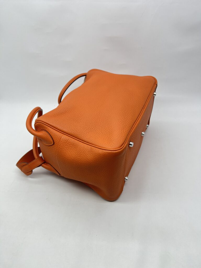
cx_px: 100
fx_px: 201
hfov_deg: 53.1
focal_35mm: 26
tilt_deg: -36.2
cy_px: 134
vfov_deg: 67.3
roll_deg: +3.0
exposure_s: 1/119
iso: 32
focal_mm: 5.7
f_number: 1.5
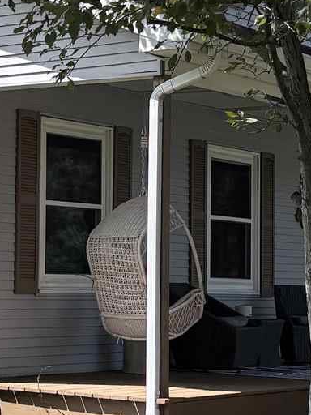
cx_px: -5
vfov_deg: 16.8
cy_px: 184
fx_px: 1402
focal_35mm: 117
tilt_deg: +4.2
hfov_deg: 12.5
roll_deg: -1.8
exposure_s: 1/2283
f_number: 1.6
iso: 50
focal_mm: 5.96
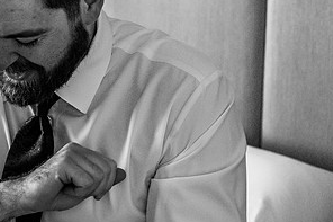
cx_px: 16
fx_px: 1904
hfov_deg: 9.9
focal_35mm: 206
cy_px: 113
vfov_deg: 6.7
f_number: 4
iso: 2000
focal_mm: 105
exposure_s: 1/250
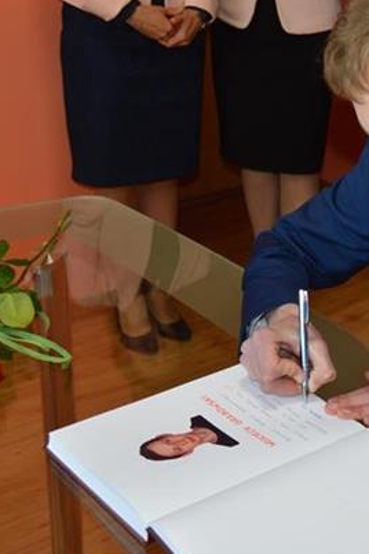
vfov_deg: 31.9
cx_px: 366
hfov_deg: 20.9
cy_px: 288
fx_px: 969
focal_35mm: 63
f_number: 4
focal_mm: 26
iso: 400
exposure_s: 1/80
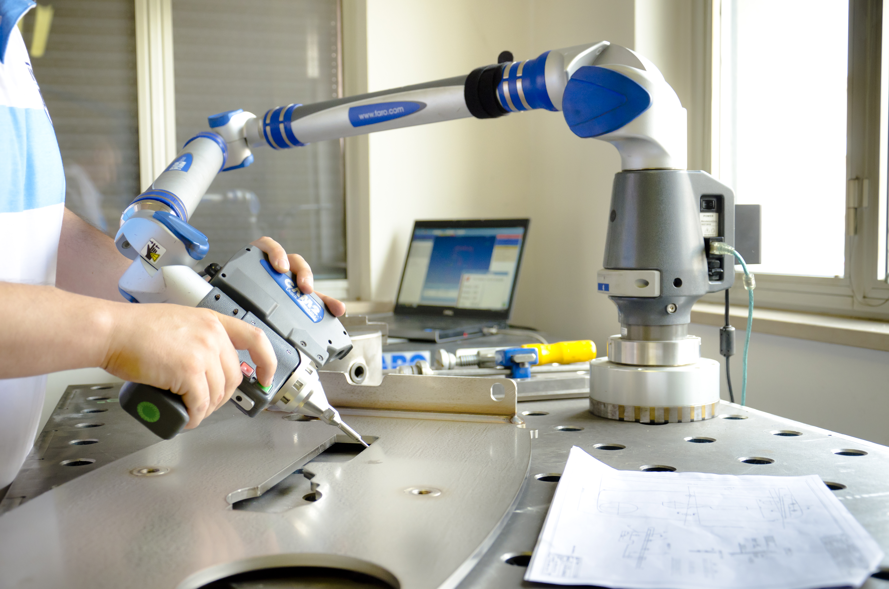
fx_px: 961
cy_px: 294
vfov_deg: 34.1
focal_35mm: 39
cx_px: 444
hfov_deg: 49.6
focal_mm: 26
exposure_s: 1/125
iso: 400
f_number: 4
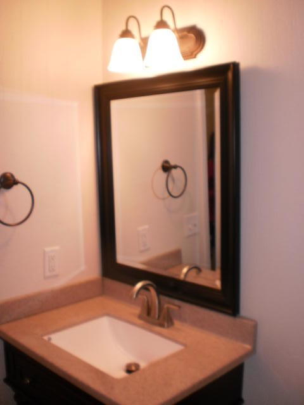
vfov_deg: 51.4
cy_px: 202
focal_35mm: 36
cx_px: 152
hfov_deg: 39.7
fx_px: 422
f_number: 3.1
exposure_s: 1/30
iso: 125
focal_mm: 6.3
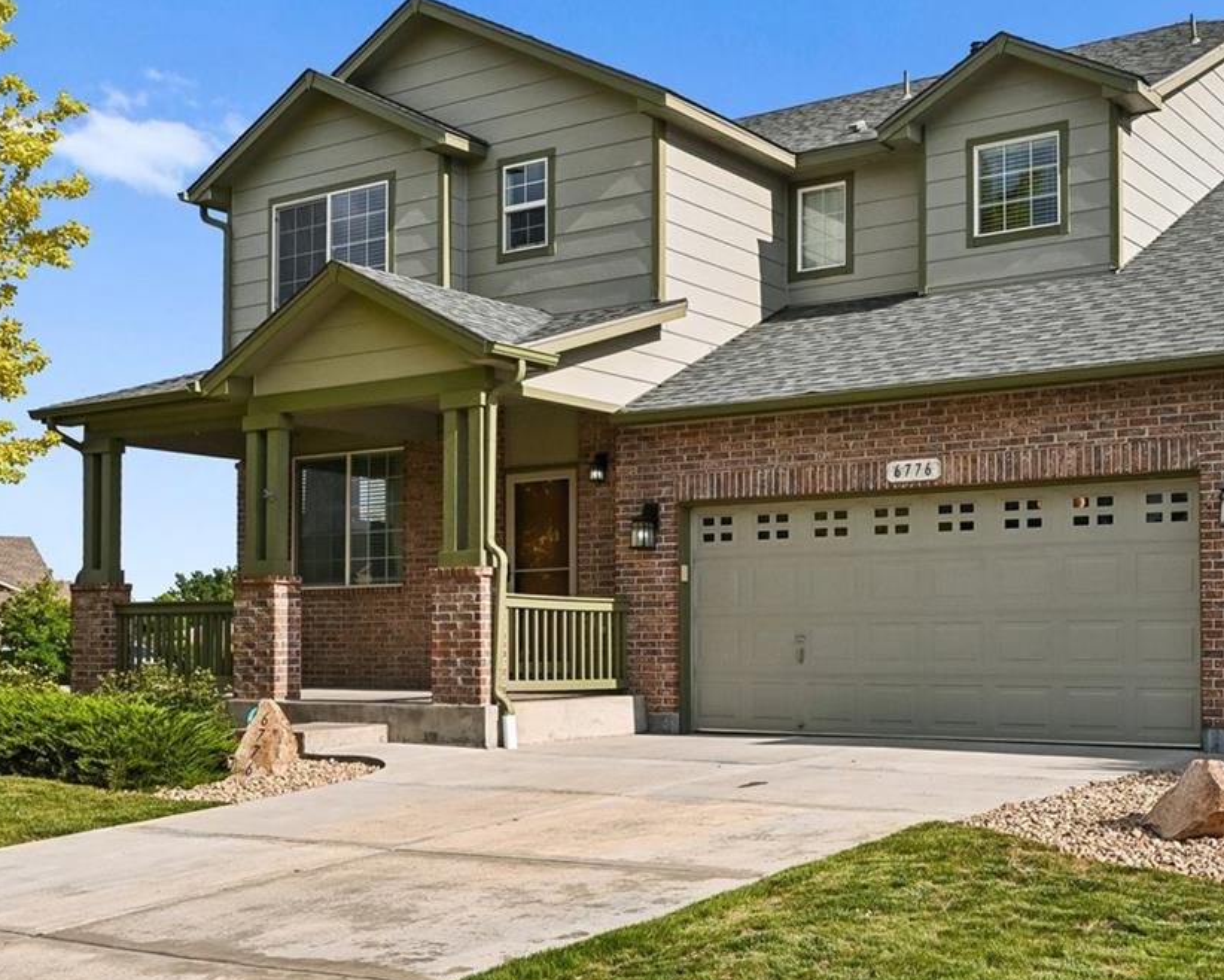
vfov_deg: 35.7
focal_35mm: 42
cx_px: 733
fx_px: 1522
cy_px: 483
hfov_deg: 43.6
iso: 400
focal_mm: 23
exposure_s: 1/1000
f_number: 10
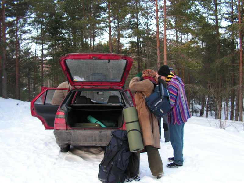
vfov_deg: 39.7
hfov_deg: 51.4
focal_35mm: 36
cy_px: 92
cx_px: 122
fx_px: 254
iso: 64
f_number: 3.2
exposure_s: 1/40
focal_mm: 6
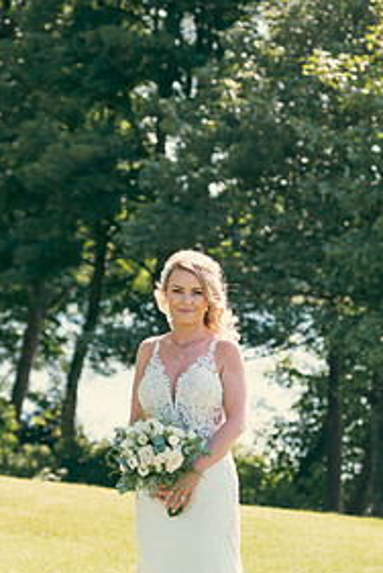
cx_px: 236
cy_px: 359
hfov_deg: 10.7
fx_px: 2037
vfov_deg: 16.0
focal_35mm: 128
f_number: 3.5
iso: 100
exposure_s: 1/250
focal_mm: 80
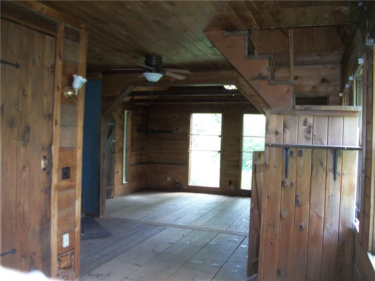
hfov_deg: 56.8
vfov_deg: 44.2
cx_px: 188
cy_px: 140
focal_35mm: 32
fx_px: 347
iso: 160
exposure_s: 1/30
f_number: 2.9
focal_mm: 5.7
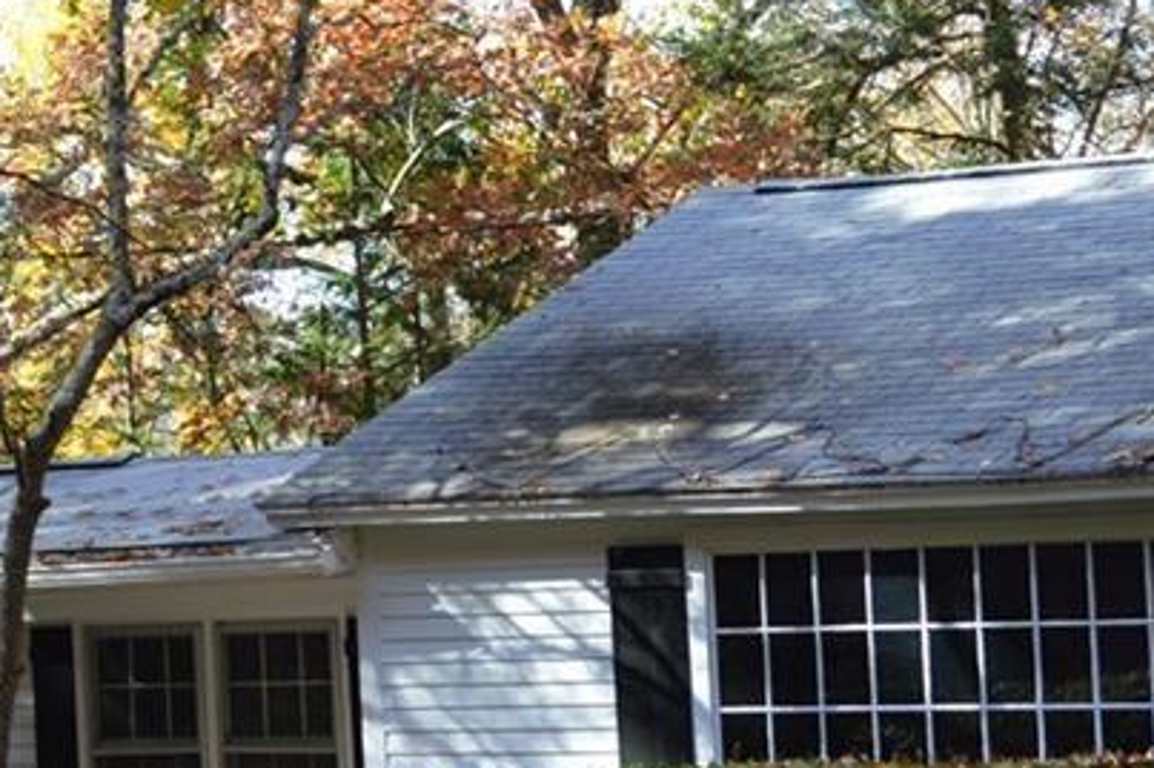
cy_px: 430
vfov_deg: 11.2
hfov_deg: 16.8
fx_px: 3907
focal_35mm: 122
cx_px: 518
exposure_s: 1/125
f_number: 5.6
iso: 220
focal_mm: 32
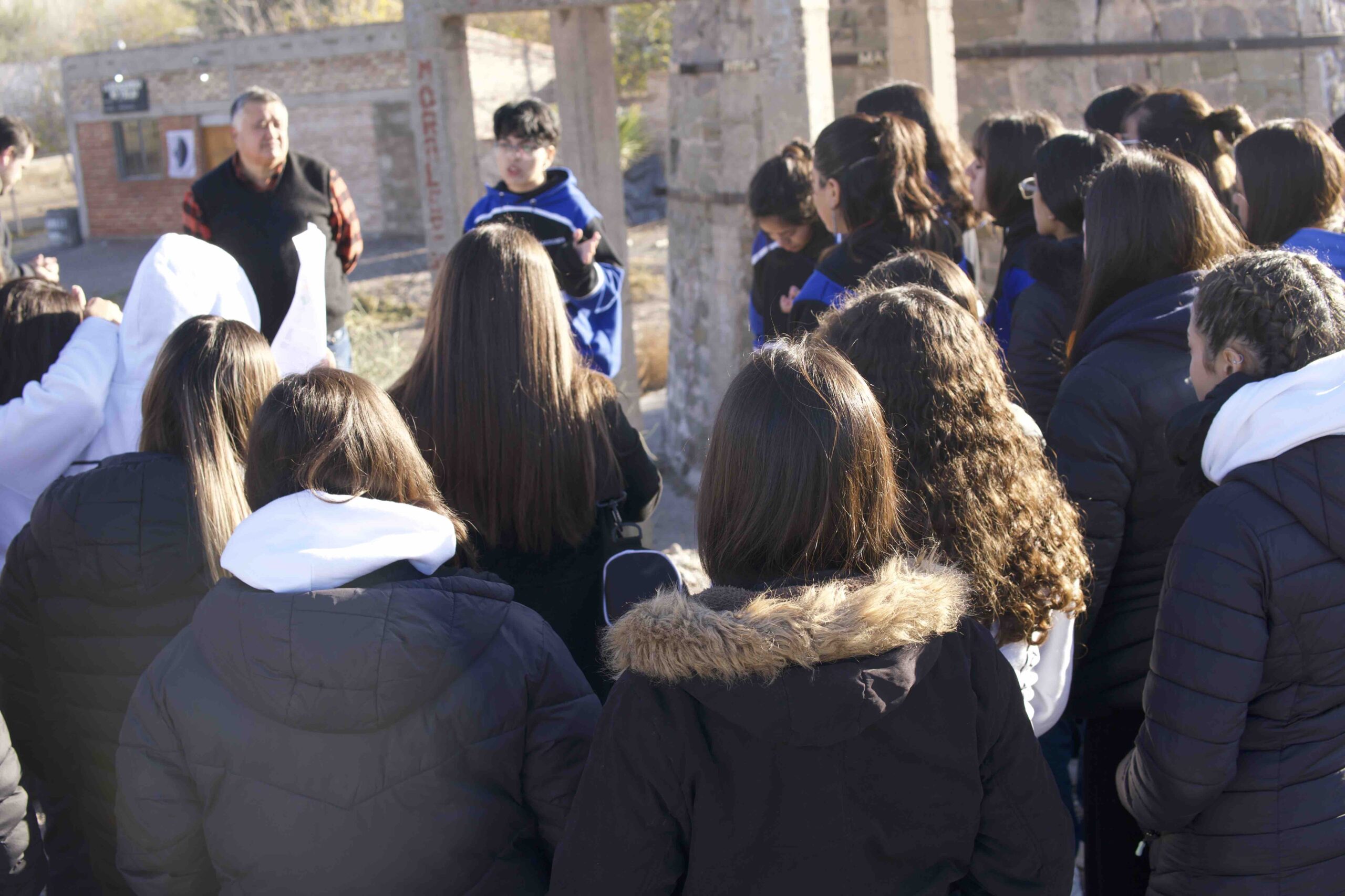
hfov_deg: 43.6
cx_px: 672
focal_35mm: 45
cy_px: 448
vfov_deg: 29.9
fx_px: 1681
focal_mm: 30
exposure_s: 1/100
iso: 100
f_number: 4.5
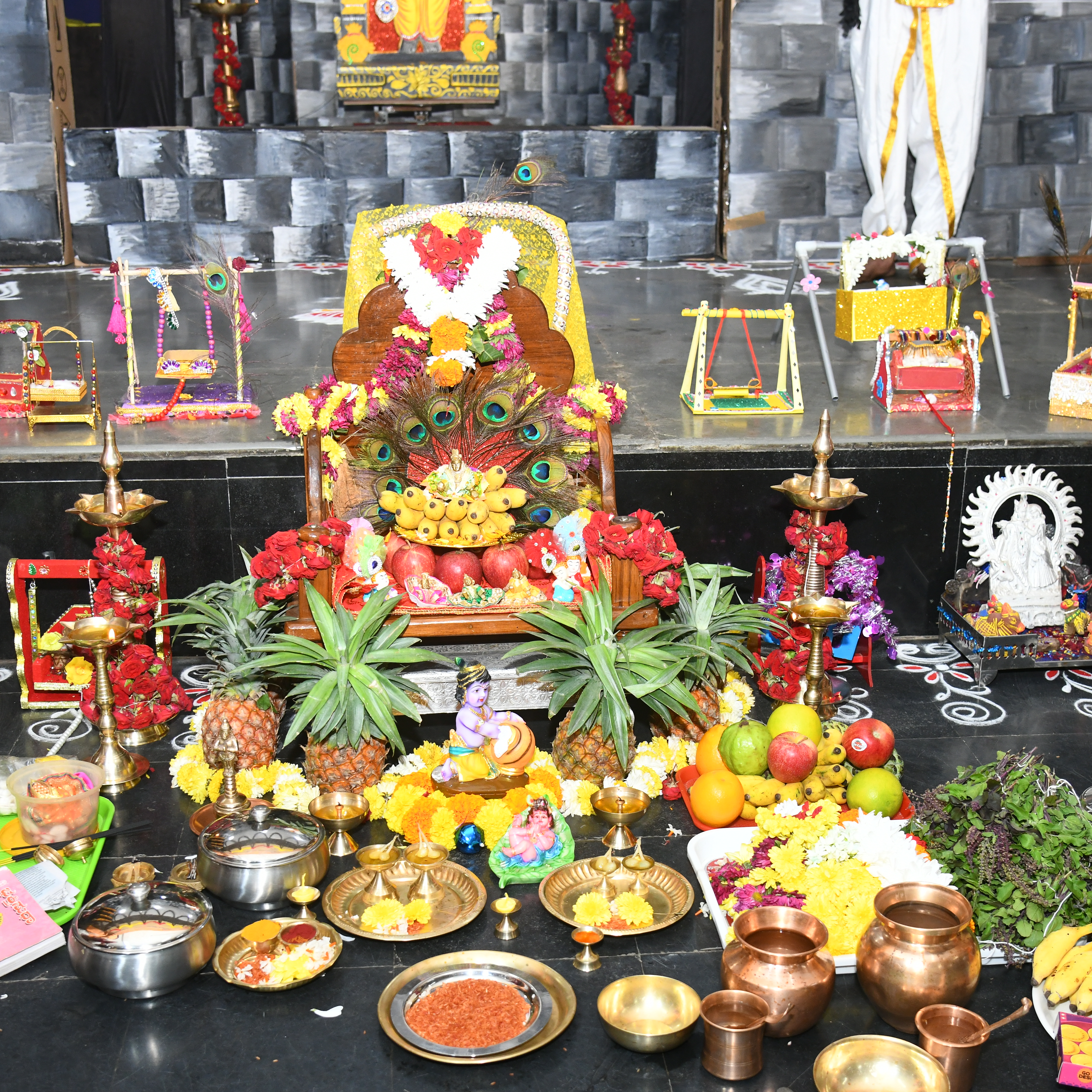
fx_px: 1606
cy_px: 600
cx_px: 564
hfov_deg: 37.5
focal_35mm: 45
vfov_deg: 37.5
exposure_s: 1/125
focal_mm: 30
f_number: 5.6
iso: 1250
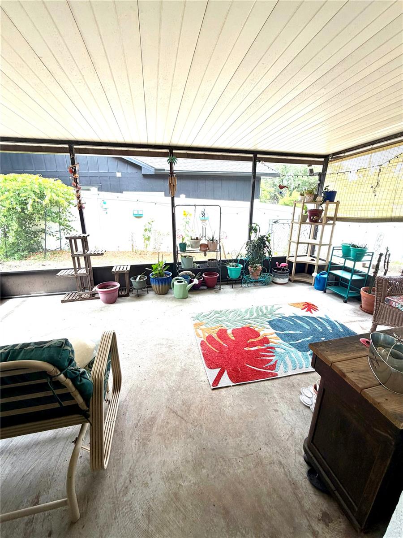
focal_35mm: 14
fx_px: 217
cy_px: 269
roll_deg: +0.0
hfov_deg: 85.7
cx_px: 202
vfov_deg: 102.1
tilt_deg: -16.6
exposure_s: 1/171
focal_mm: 2.22
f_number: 2.2
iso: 40
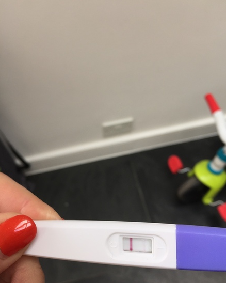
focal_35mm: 31
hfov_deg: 47.1
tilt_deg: -55.9
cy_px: 151
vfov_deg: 57.1
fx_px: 259
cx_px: 114
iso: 32
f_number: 2.2
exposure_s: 1/50
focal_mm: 4.15
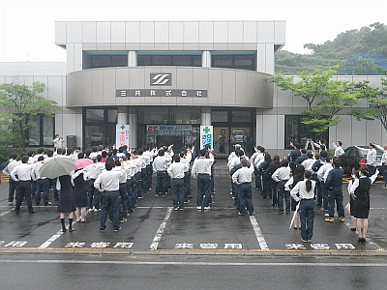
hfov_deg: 44.8
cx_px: 194
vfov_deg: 34.3
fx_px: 470
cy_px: 145
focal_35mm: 42
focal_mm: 7.5
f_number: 4.2
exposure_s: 1/60
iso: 125
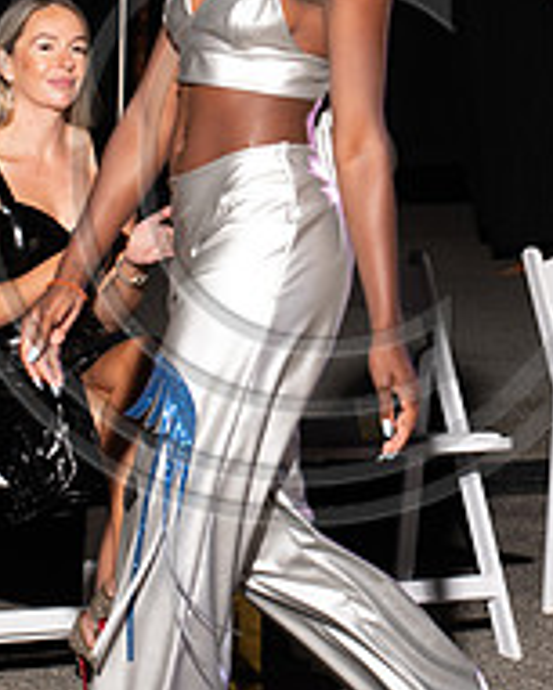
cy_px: 159
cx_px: 298
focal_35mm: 203
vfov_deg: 9.5
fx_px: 4150
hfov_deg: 7.6
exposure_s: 1/200
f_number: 6.3
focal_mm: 92
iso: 1000
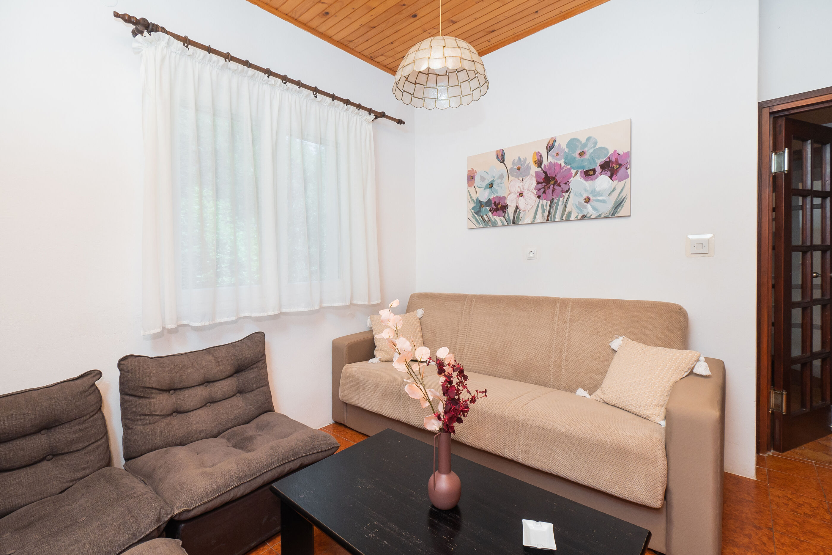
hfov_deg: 100.4
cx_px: 416
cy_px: 278
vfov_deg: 77.3
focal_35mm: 15
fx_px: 347
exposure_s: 1/200
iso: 160
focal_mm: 10
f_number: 8
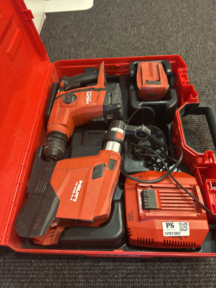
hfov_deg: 53.1
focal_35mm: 26
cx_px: 108
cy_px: 144
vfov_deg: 67.3
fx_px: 216
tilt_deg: -55.3
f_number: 1.5
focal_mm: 5.7
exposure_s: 1/33
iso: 400
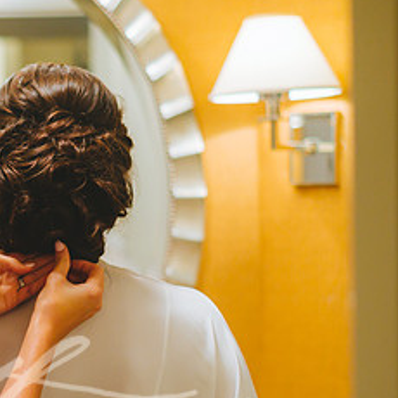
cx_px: -10
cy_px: 239
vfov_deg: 16.3
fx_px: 1392
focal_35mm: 107
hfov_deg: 15.9
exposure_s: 1/200
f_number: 2
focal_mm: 50
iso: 800
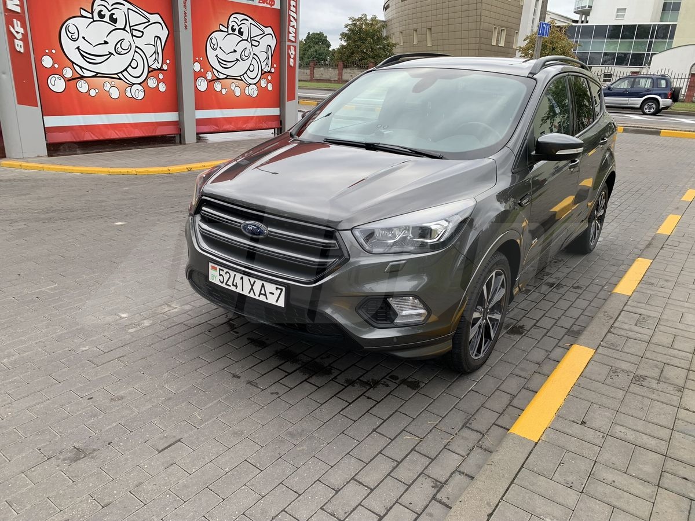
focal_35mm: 26
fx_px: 522
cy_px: 260
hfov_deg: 67.3
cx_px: 348
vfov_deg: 53.1
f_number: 1.8
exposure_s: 1/327
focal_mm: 4.25
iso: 25
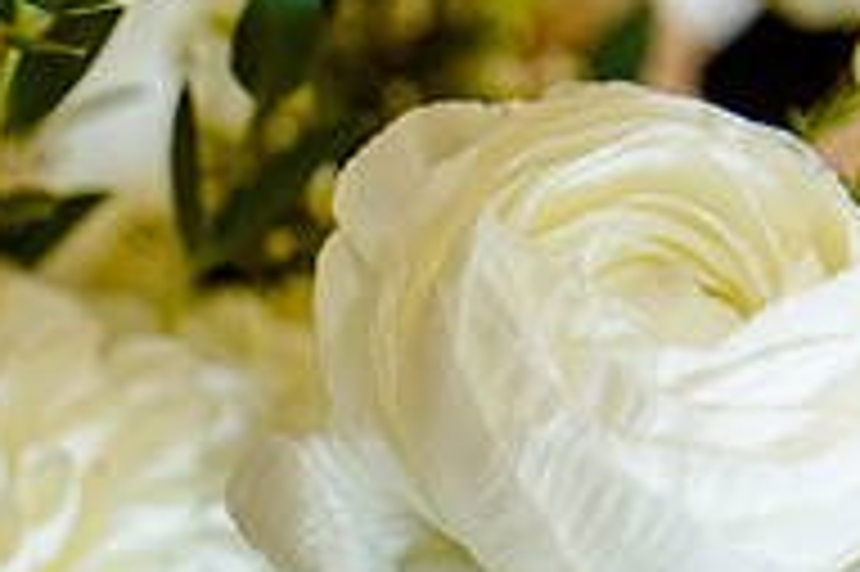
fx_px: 4702
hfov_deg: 10.2
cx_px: -378
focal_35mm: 197
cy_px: 842
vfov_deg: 6.9
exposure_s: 1/250
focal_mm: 65
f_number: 4
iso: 2000
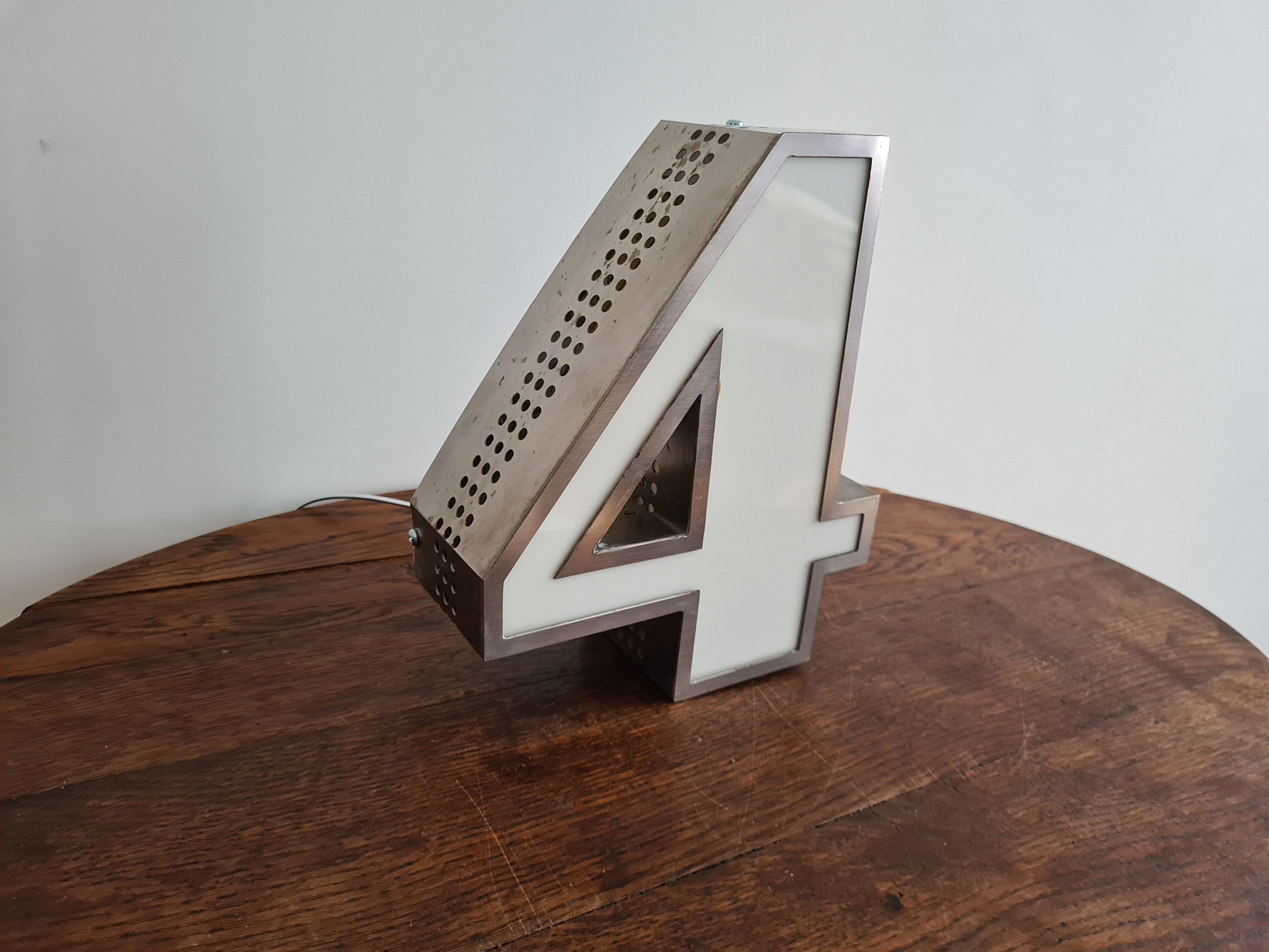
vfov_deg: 53.1
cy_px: 476
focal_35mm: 26
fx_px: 953
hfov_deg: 67.3
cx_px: 634
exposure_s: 1/50
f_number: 1.8
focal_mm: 5.4
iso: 160
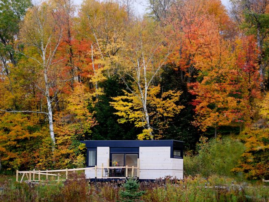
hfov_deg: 23.3
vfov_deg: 17.6
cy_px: 101
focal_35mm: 84
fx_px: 653
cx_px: 134
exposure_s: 1/60
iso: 200
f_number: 2.8
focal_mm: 42
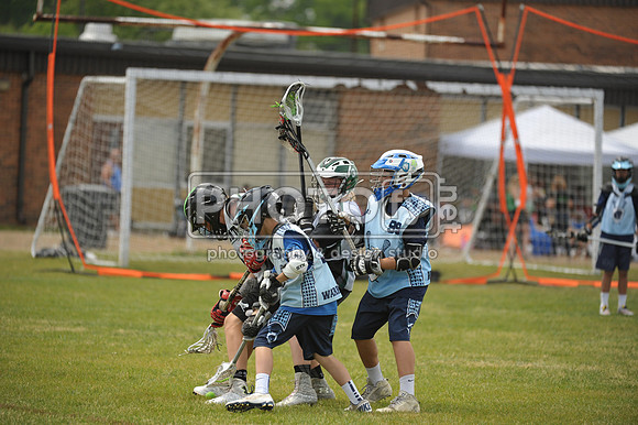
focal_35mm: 240
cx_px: 319
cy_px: 212
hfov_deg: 8.6
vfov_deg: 5.7
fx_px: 4251
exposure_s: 1/2500
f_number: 4
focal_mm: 240
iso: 800
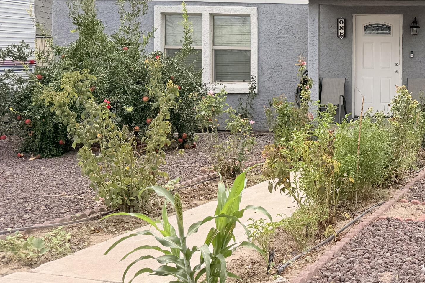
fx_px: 614
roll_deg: -0.7
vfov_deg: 25.8
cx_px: 393
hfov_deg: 35.6
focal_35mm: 52
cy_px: 87
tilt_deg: -2.1
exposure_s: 1/6173
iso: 100
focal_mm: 6.76
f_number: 1.78
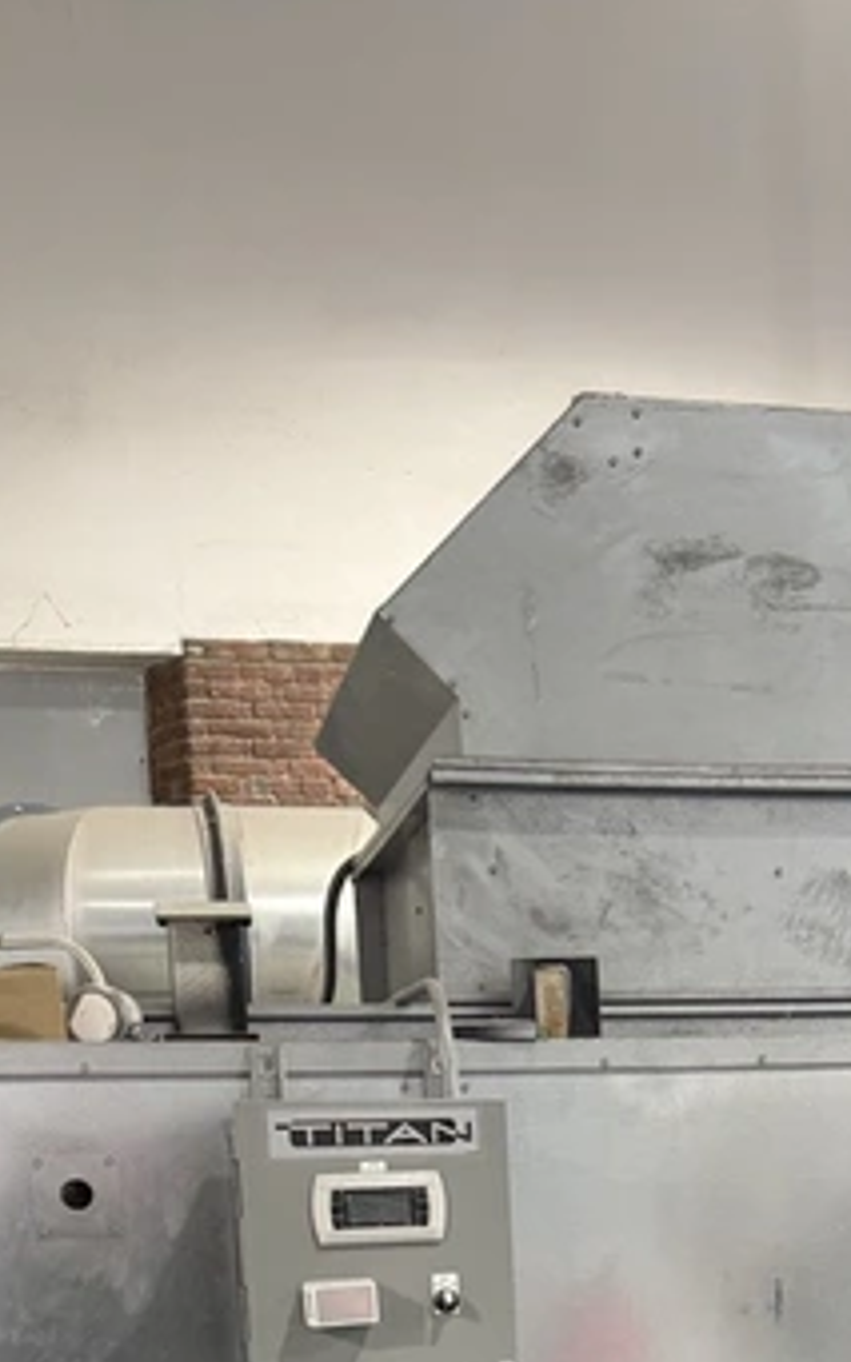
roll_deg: +0.5
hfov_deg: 22.8
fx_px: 2079
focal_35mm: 56
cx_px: 689
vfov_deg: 32.7
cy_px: 1422
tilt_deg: -7.3
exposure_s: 1/120
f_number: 1.78
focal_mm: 6.76
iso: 160
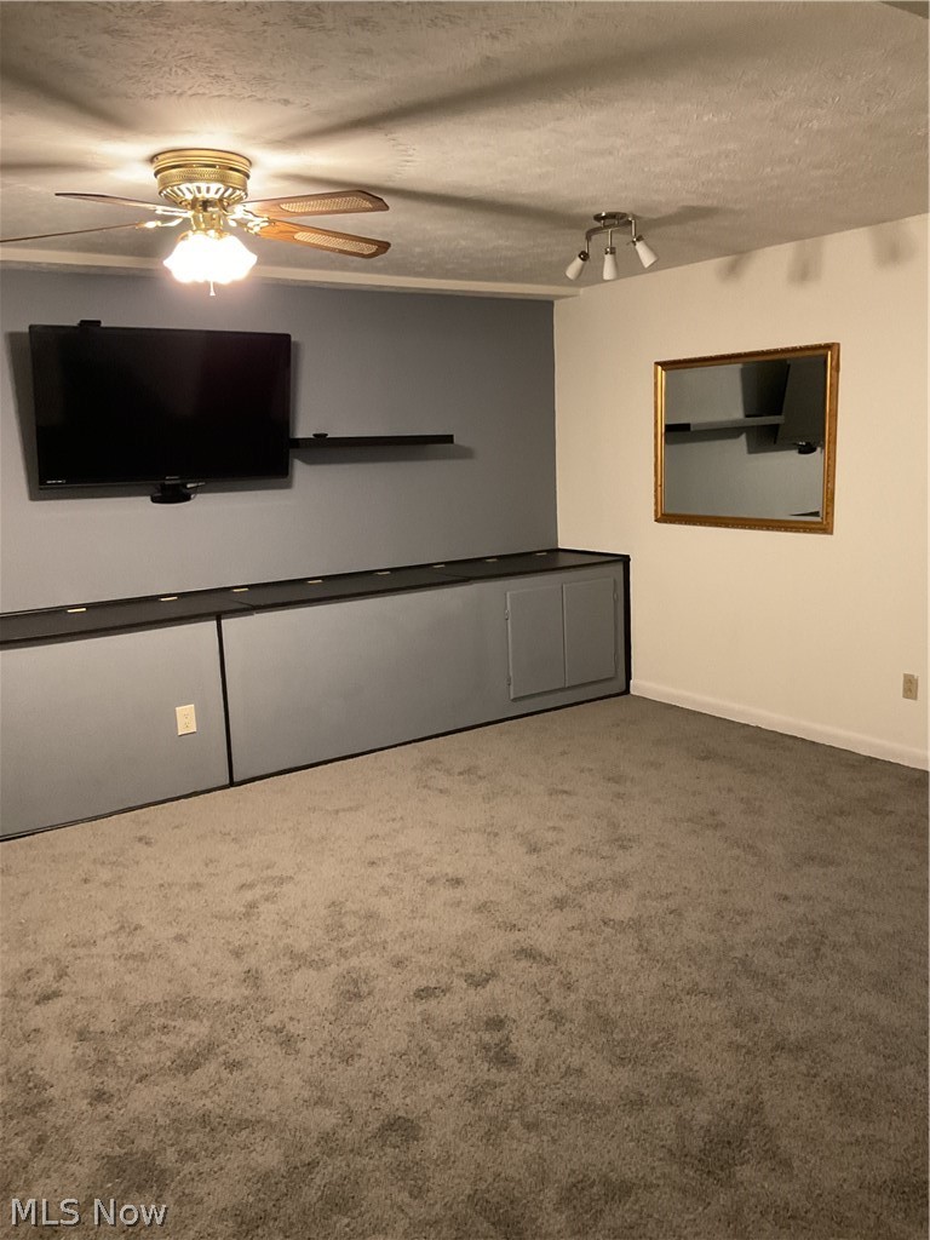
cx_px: 465
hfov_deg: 48.2
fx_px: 1039
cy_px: 620
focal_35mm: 29
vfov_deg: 61.7
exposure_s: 1/60
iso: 250
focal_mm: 3
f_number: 1.8
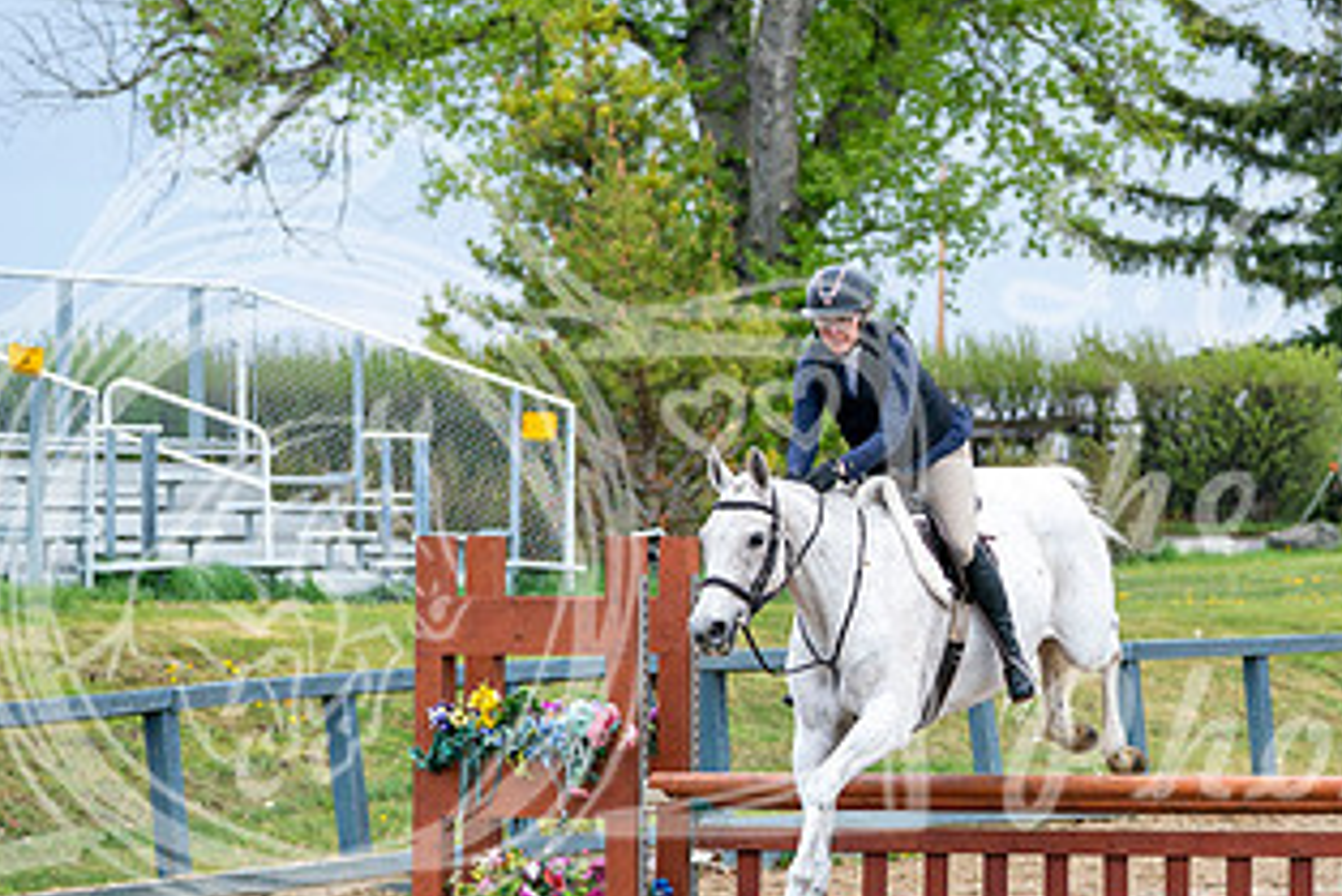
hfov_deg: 7.1
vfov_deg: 4.8
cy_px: 508
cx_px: 922
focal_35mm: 289
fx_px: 10778
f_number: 5.6
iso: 500
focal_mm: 156
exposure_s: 1/1250
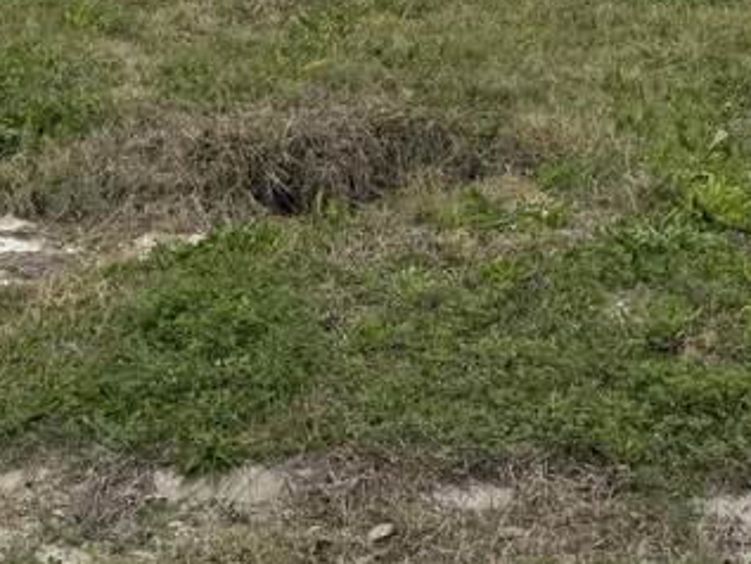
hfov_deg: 19.7
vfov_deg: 13.3
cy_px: -545
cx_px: 744
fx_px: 2105
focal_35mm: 97
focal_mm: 6.76
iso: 80
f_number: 1.78
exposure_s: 1/4049
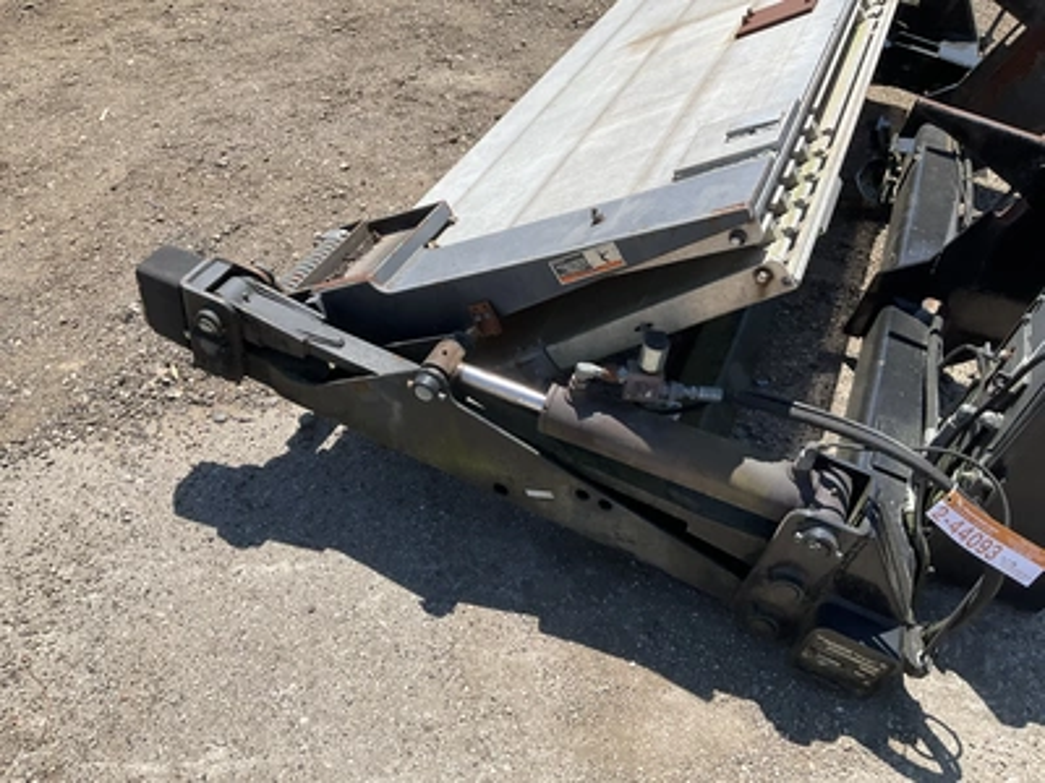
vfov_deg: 48.2
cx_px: 522
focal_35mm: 29
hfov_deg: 61.7
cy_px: 392
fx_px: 875
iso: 25
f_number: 1.8
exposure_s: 1/1377
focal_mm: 3
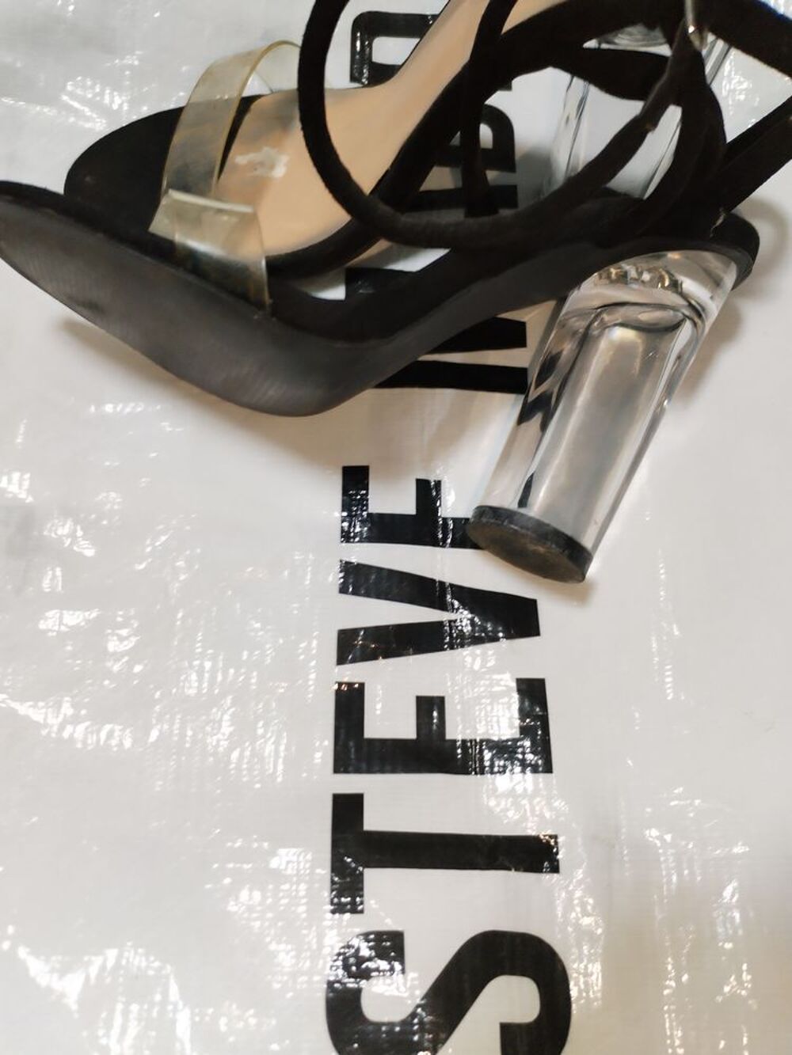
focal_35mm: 29
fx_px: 885
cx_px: 396
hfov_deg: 48.2
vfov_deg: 61.7
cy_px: 528
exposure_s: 1/44.6
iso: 307
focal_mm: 4.75
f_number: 1.8
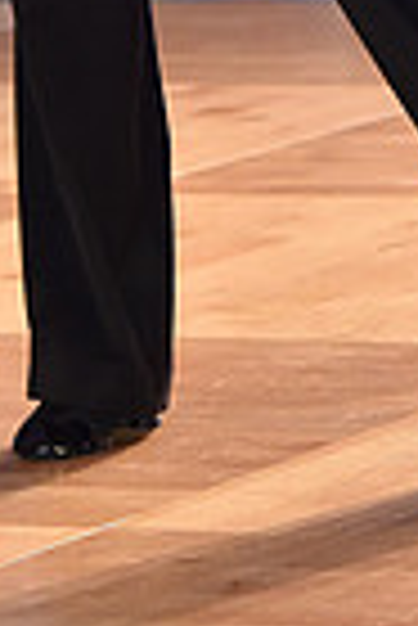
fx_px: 7956
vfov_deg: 4.4
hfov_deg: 3.0
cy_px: -599
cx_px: 97
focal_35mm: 458
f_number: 4.5
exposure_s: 1/250
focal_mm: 110
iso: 2000
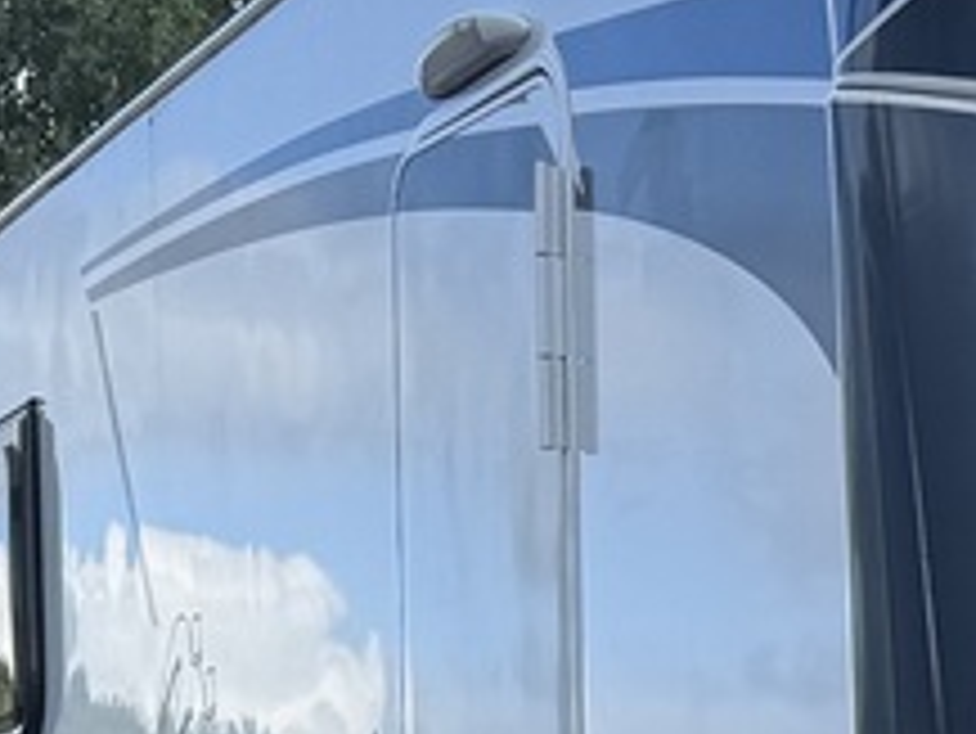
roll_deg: -1.0
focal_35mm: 159
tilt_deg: -4.5
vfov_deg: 8.7
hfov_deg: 10.9
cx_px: 2204
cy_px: 1626
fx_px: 4485
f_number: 1.78
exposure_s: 1/2703
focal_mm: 6.76
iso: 80
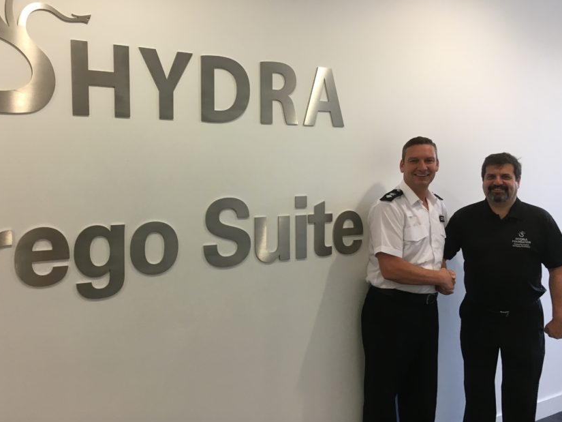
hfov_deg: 51.1
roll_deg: +0.1
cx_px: 233
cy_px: 207
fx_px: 585
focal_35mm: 36
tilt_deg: -3.5
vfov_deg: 39.7
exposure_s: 1/33
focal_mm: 4.15
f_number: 2.2
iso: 64
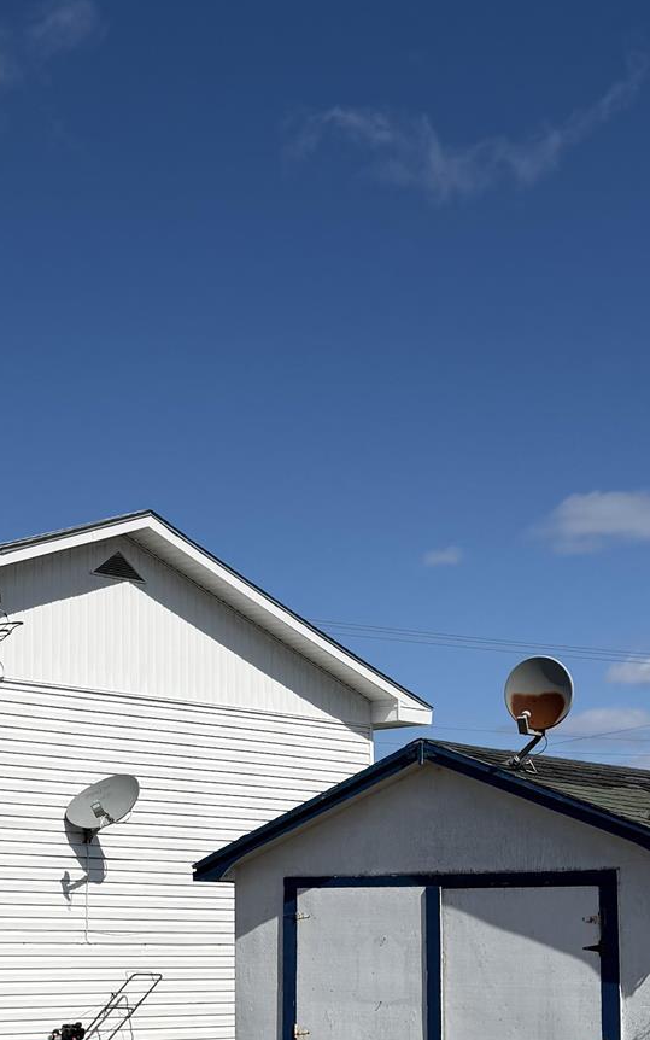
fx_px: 1927
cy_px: 799
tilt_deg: +5.2
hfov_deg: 18.6
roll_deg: +1.5
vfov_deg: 29.6
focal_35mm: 68
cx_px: -6
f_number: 1.78
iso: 80
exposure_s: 1/9091
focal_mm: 6.76
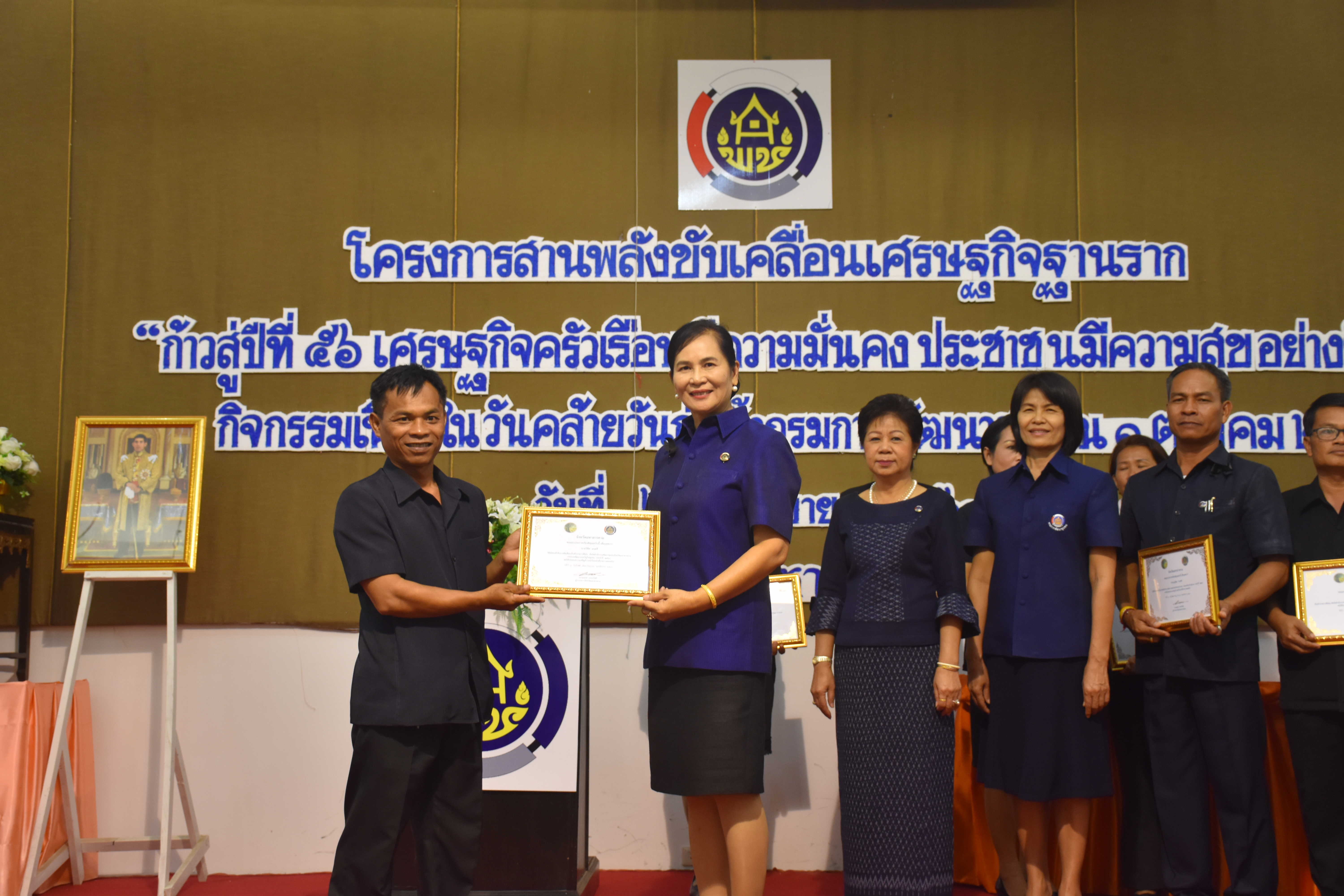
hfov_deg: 41.1
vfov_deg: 28.1
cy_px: 448
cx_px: 672
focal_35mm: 48
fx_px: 1792
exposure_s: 1/60
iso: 800
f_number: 4
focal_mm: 32
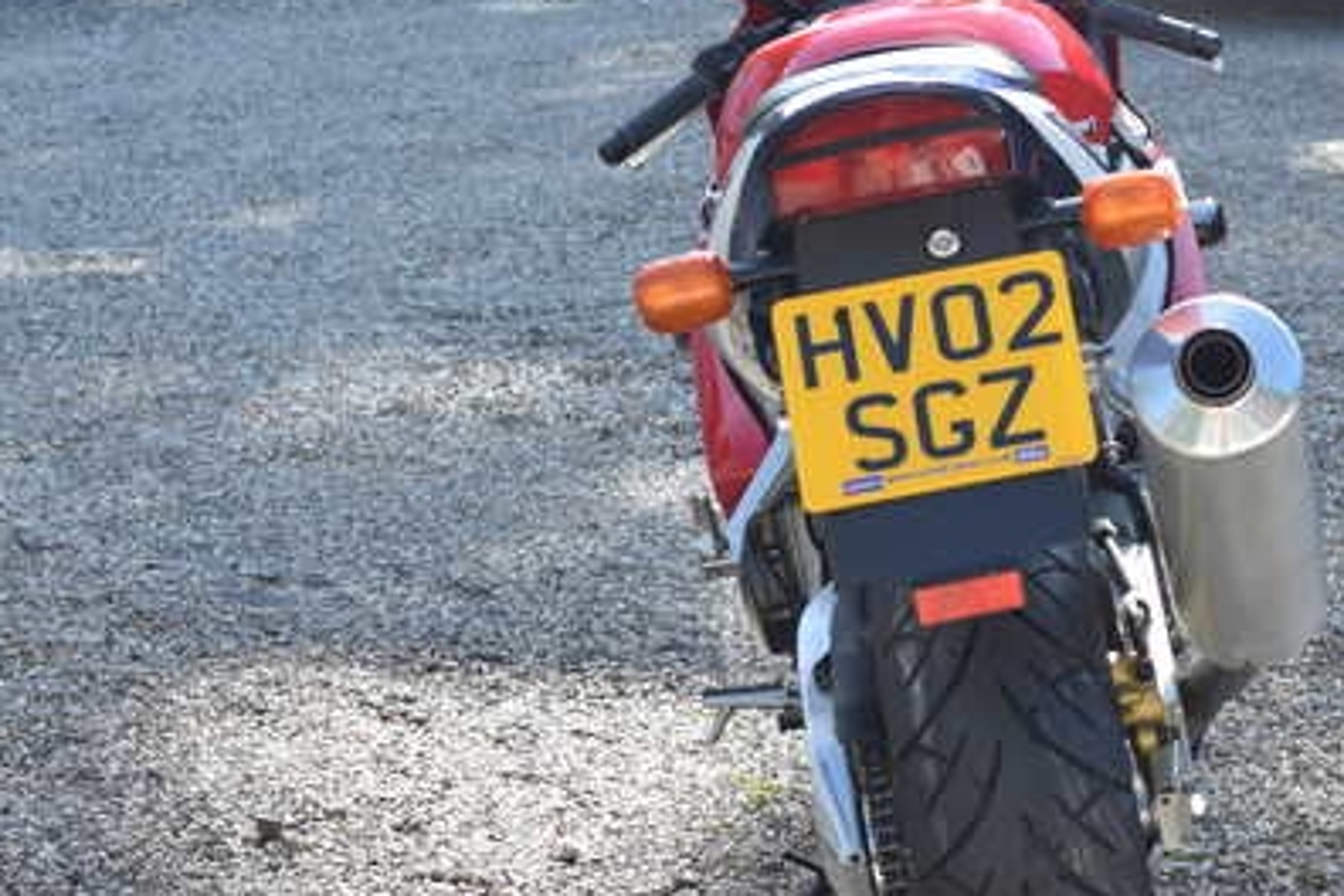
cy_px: 487
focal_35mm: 85
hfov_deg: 23.6
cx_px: 1056
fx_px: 3166
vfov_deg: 16.1
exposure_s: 1/250
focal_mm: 35
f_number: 3.2
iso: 100
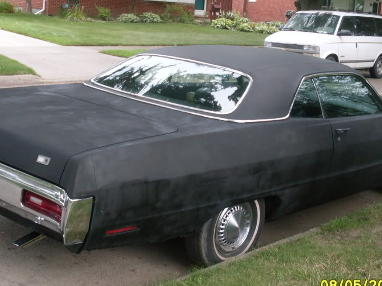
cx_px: 195
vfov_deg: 25.6
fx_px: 629
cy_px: 113
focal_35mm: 57
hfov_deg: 33.8
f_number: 2.8
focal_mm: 6.3
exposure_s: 1/125
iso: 80
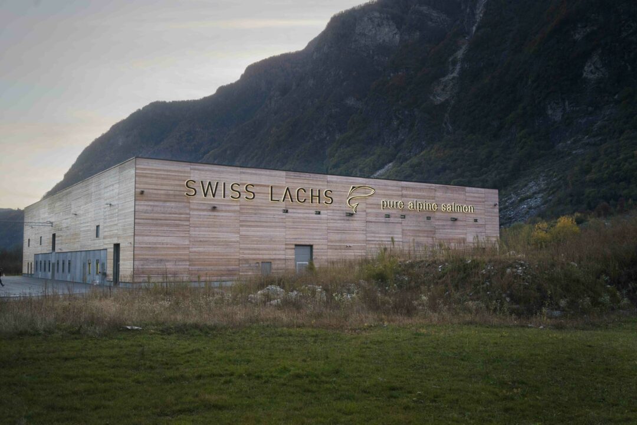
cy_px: 212
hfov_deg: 54.4
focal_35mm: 35
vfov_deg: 37.9
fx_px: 619
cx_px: 318
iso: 1000
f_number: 5.6
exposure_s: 1/50
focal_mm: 35
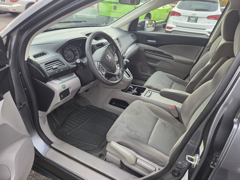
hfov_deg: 73.9
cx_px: 120
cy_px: 90
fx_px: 159
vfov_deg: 58.9
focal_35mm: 23
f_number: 1.8
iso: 125
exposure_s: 1/180
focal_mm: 5.4
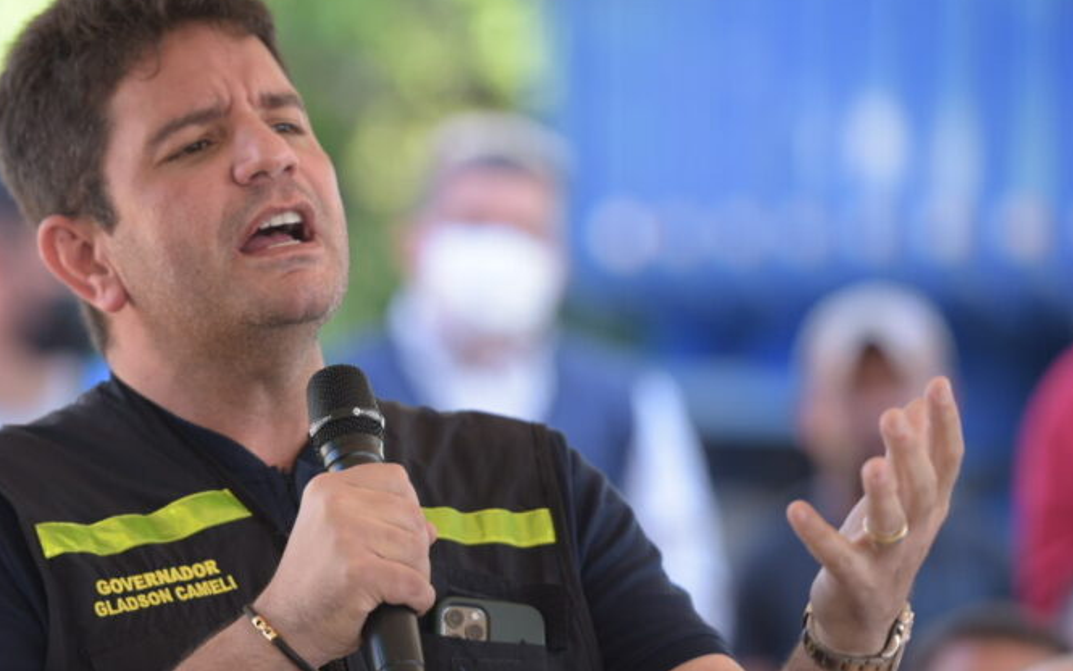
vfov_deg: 4.6
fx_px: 8395
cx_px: 443
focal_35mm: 287
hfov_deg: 7.3
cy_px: 378
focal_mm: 185
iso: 320
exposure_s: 1/200
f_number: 2.8
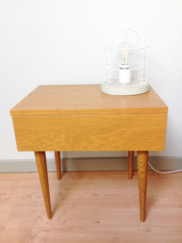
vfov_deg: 52.7
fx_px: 246
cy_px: 122
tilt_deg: -21.0
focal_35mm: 35
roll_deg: +3.5
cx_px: 91
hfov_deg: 40.6
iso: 160
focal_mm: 4.28
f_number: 2.4
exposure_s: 1/15
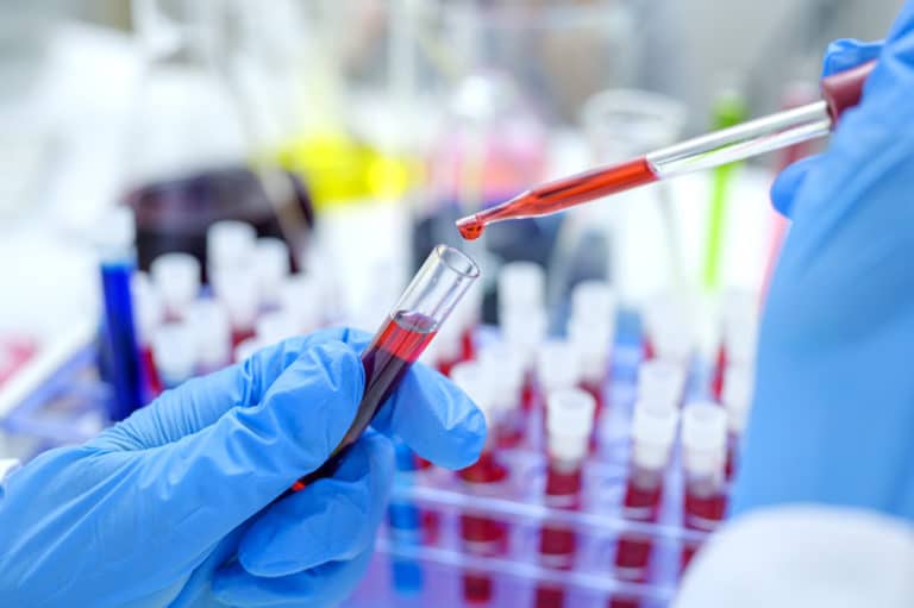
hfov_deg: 39.6
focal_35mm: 50
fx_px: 1269
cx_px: 457
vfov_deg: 27.0
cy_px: 304
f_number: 3.5
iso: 500
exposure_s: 1/160
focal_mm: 50
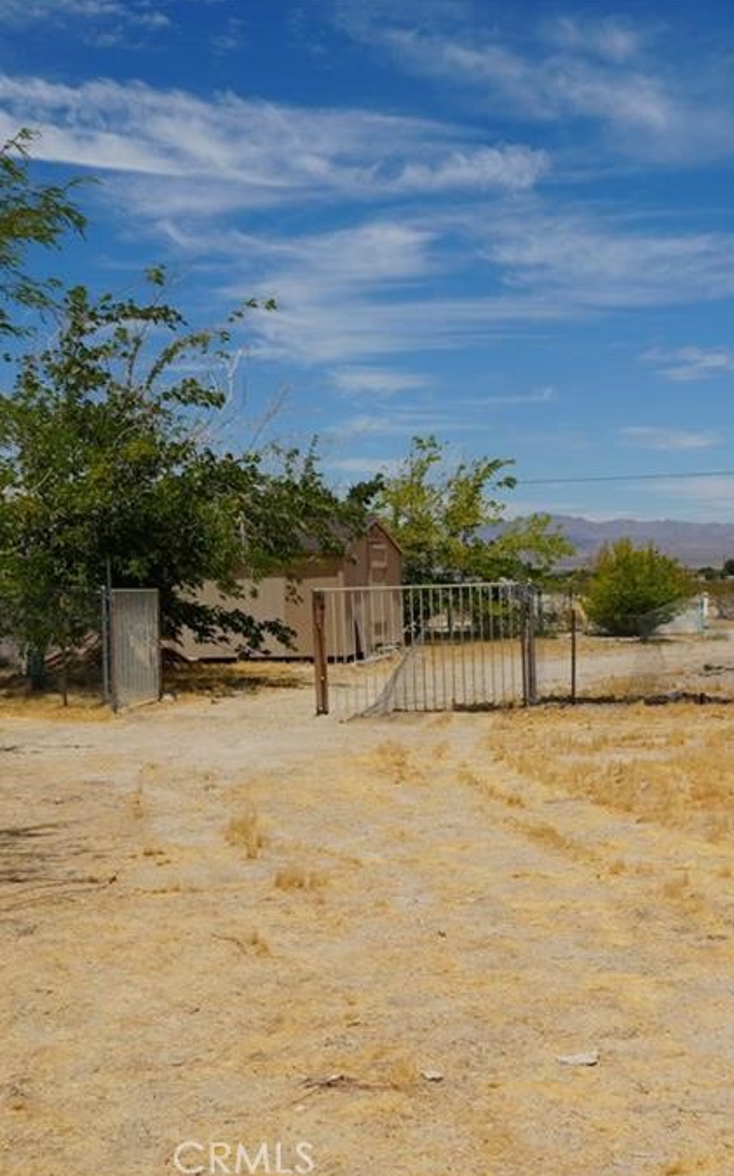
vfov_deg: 41.2
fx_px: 1562
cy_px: 588
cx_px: 530
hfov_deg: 26.2
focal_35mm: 49
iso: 100
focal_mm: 21
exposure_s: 1/400
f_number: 10
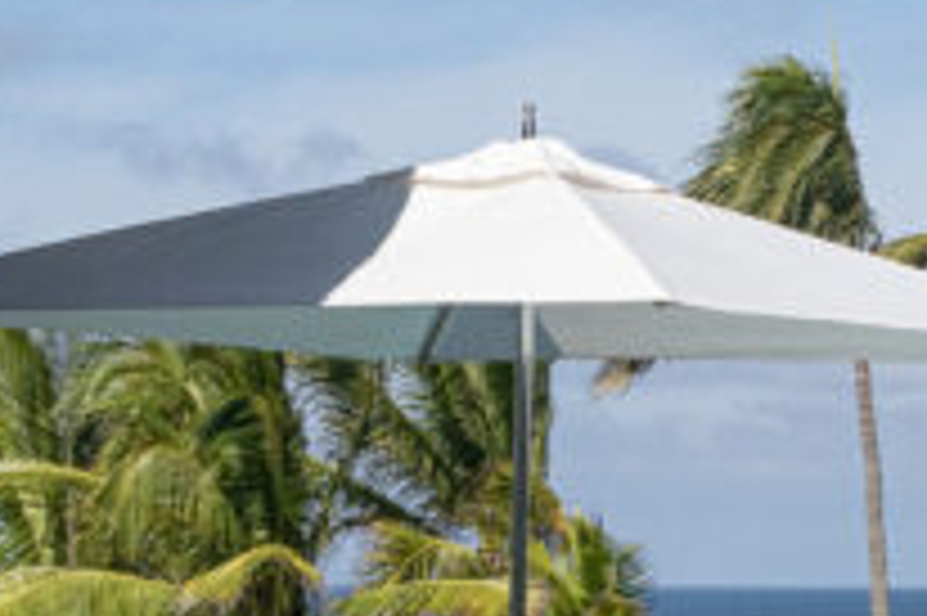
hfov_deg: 12.1
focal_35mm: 159
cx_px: 1552
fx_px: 4091
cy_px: 425
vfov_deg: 8.6
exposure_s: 1/1250
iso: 250
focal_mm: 32
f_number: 8
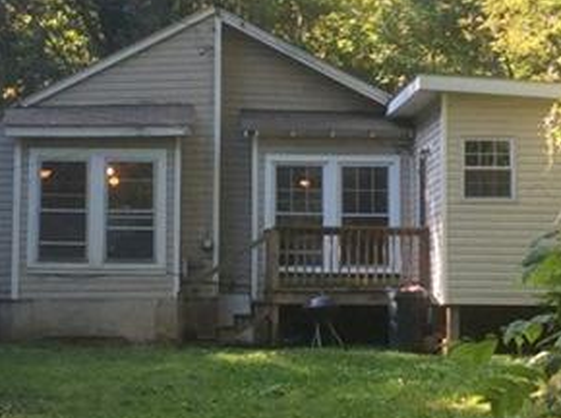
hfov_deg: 17.4
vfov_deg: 13.0
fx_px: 1827
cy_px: 103
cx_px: 182
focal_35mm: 113
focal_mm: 3.3
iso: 32
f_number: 2.4
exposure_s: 1/165
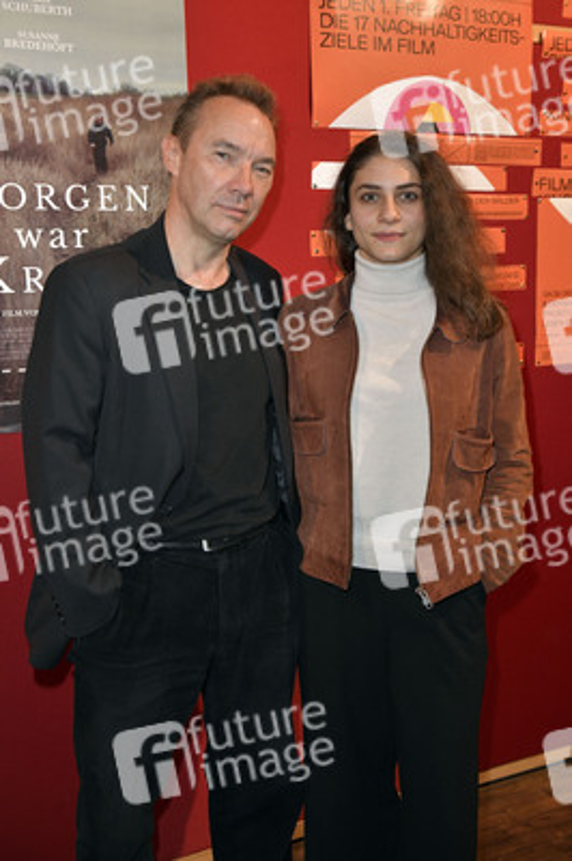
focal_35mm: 38
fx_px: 907
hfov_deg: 35.0
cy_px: 430
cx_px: 286
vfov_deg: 50.7
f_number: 5
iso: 2000
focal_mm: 38
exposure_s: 1/200
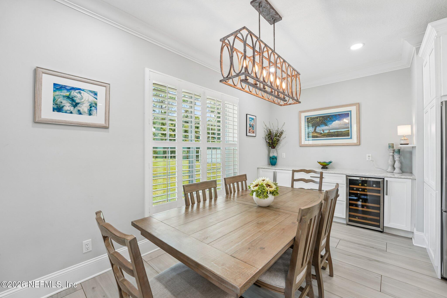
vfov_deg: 81.2
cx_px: 224
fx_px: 174
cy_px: 149
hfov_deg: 104.3
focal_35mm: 14
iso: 100
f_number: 9
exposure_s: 1/8
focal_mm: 14
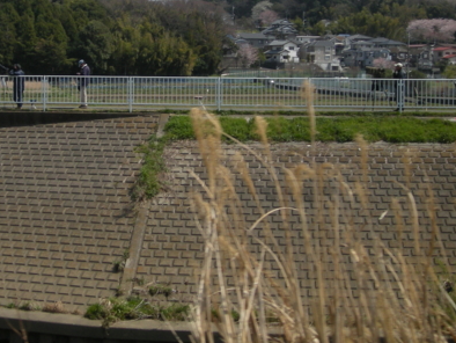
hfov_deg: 26.8
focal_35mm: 71
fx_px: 936
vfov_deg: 20.5
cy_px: 58
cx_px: 87
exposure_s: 1/343
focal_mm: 5.7
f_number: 5.7
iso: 64
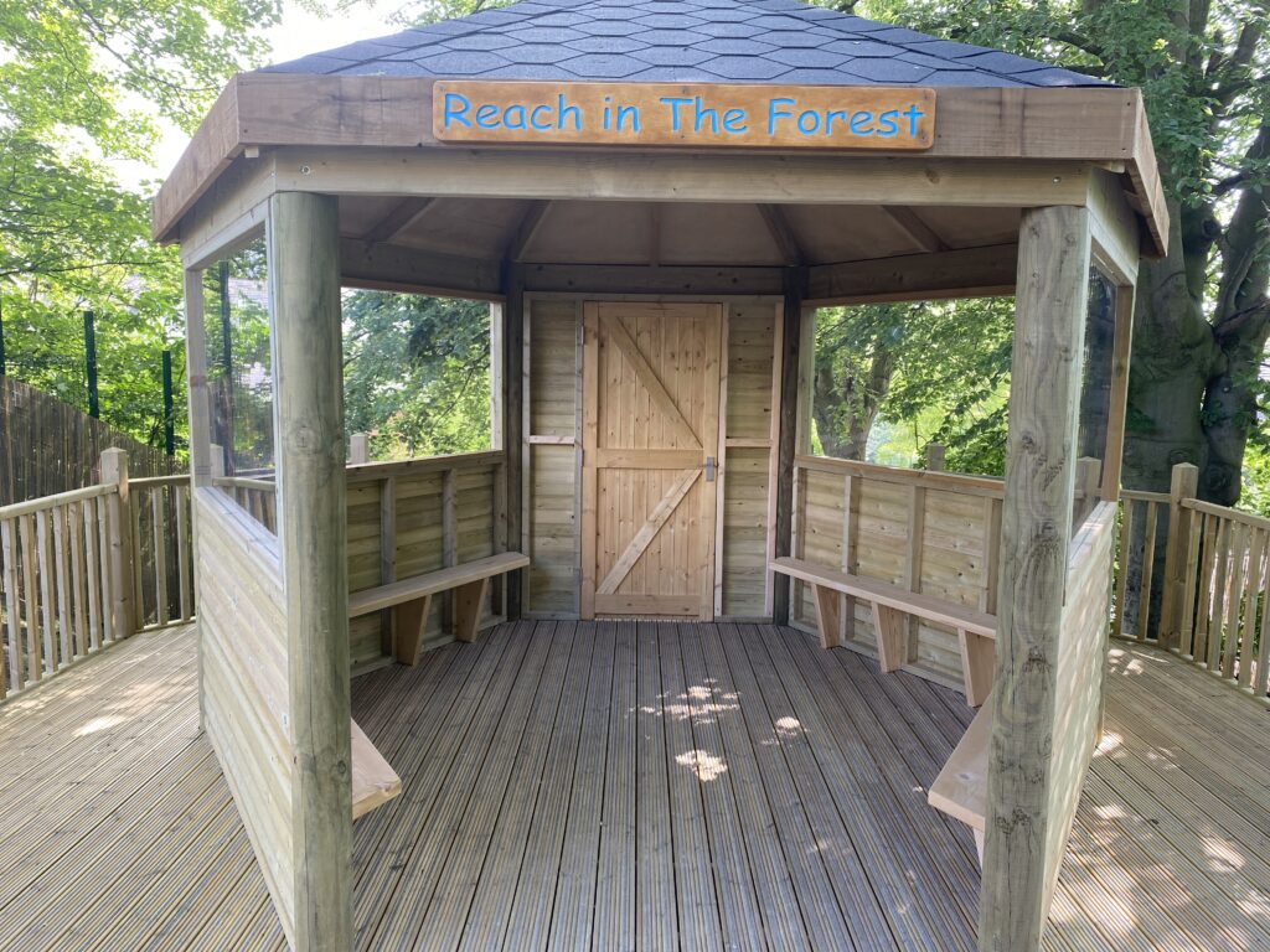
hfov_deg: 67.3
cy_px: 476
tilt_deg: -6.5
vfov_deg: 53.1
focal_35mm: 26
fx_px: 954
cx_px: 635
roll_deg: -1.4
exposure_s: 1/121
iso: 80
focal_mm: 4.25
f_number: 1.8
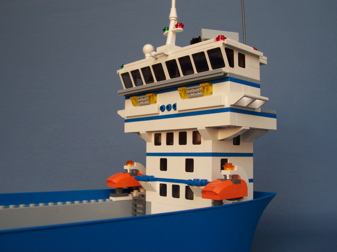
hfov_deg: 50.1
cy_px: 126
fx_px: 360
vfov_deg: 38.7
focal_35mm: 37
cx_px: 168
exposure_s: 1/60
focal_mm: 5.6
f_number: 2.8
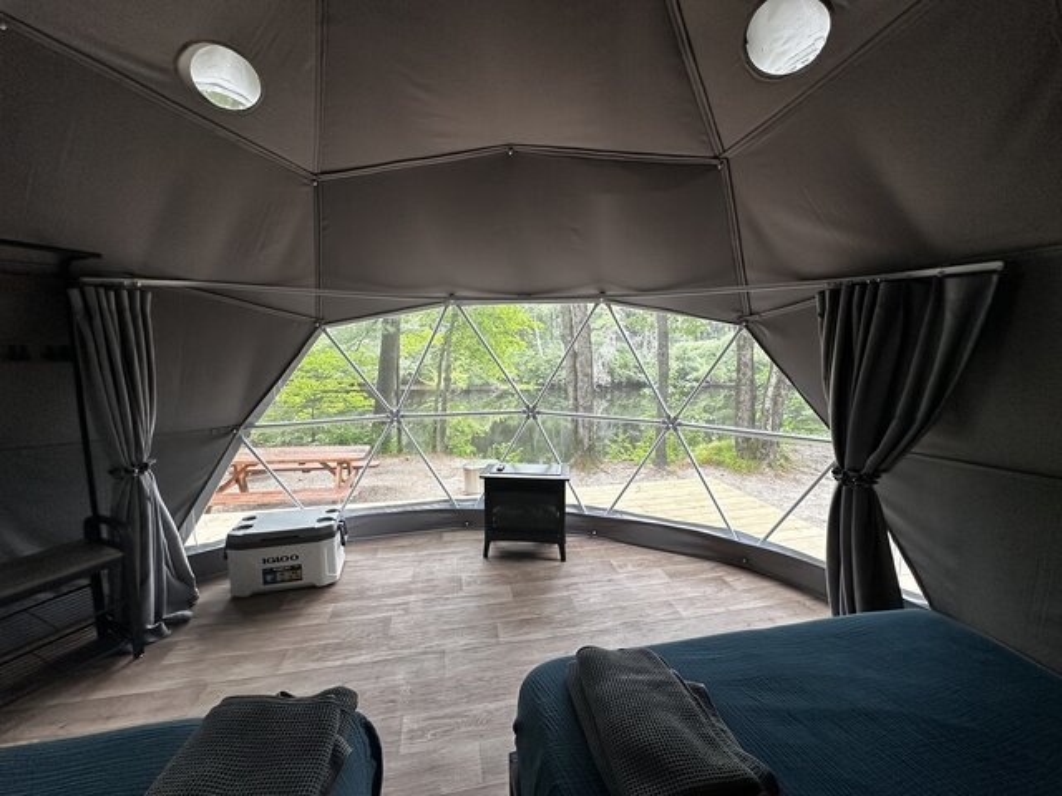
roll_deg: -0.4
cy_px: 398
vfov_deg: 85.7
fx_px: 430
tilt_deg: -6.3
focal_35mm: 14
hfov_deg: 102.1
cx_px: 531
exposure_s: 1/99
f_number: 2.2
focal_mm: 2.22
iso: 125
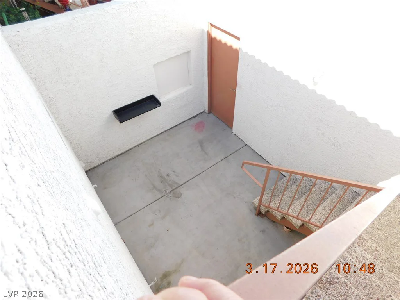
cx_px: 200
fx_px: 266
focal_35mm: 23
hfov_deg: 73.9
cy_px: 150
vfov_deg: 58.9
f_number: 3
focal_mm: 4
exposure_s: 1/400
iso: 125
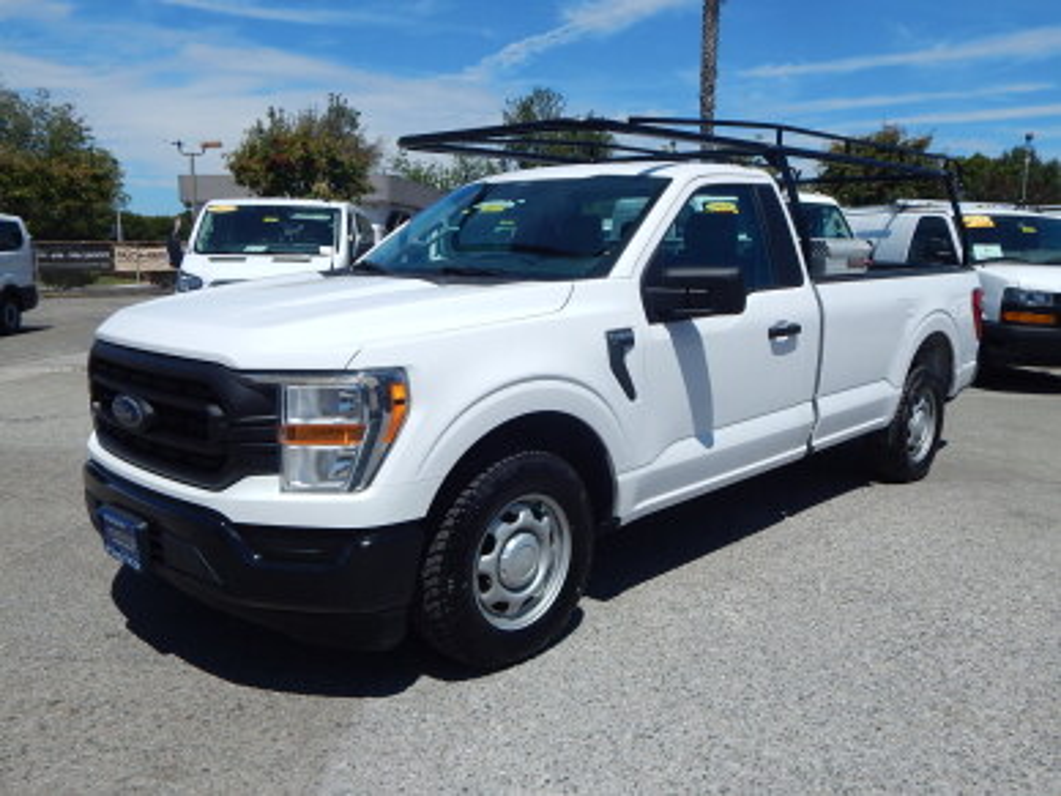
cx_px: 530
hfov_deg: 63.4
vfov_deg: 49.7
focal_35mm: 28
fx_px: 858
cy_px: 398
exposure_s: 1/1250
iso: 125
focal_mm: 5.1
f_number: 6.3
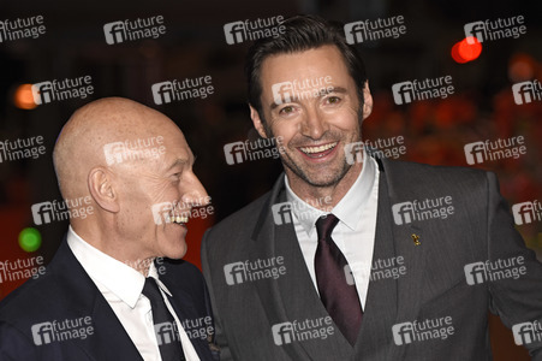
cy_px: 180
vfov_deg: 8.2
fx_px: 2527
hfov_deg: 12.2
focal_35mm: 168
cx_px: 271
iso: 400
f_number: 3.2
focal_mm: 112
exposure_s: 1/500
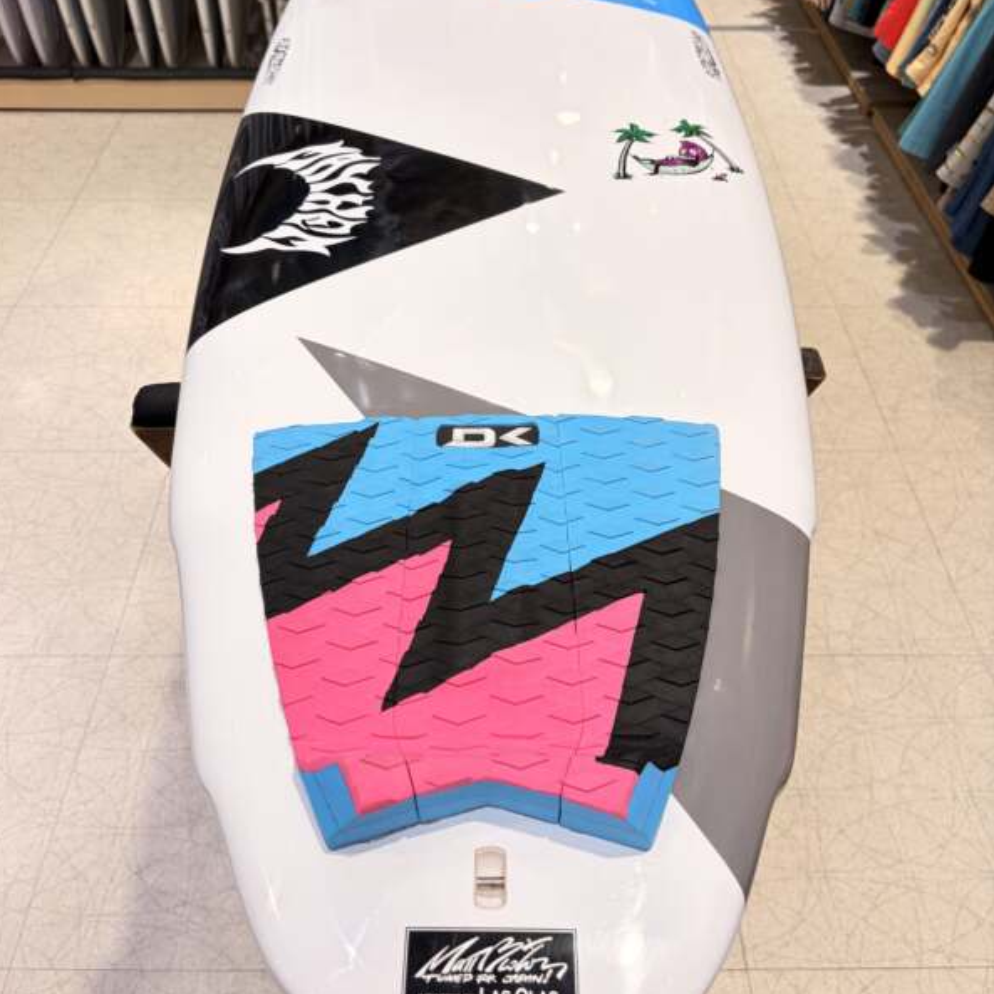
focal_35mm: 31
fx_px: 1007
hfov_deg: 52.5
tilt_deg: -41.7
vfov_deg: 52.3
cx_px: 493
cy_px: 411
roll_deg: -0.3
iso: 64
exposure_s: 1/120
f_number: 1.6
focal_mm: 5.96
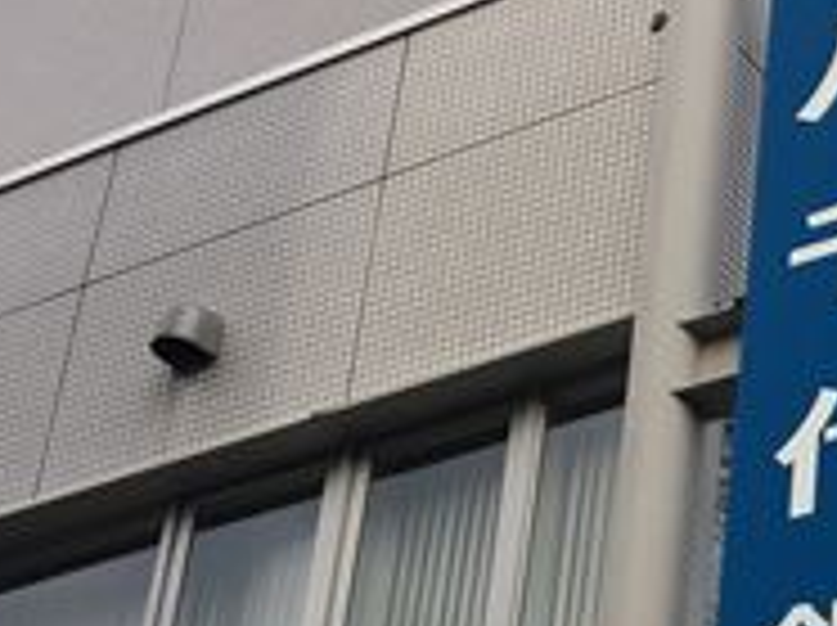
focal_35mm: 100
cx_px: 1224
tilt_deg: +25.7
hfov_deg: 17.8
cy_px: 829
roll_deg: +0.8
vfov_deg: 14.1
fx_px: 2415
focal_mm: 4.15
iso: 32
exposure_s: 1/954
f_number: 2.2
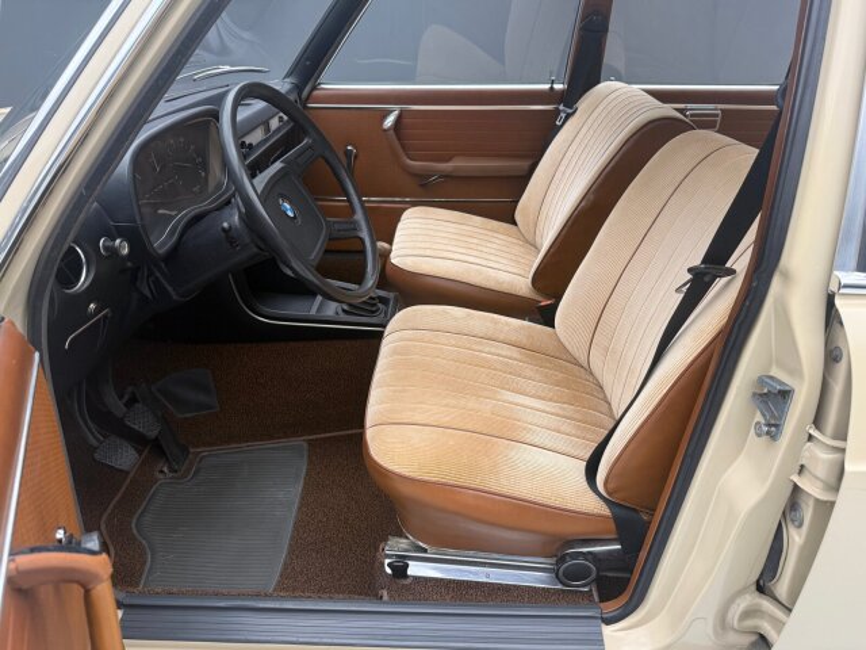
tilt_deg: -28.2
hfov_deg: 71.6
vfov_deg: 56.8
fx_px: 600
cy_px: 325
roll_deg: -0.6
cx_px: 433
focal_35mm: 24
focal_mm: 6.76
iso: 200
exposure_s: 1/49
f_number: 1.78
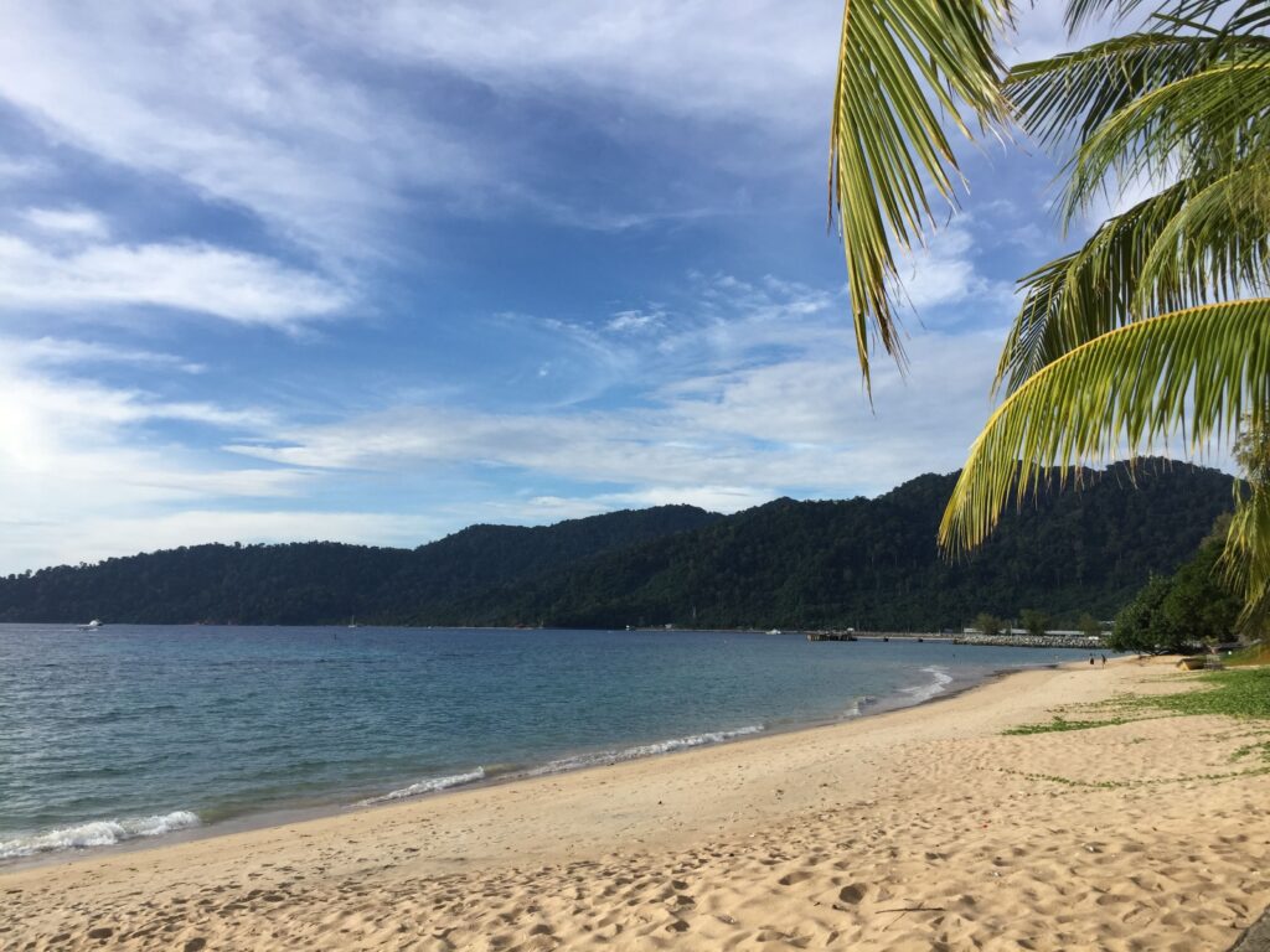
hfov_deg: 61.7
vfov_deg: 48.2
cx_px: 635
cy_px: 476
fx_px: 1064
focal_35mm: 29
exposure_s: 1/1276
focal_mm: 4.15
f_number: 2.2
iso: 32
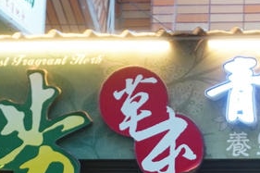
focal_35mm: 128
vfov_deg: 10.2
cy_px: 286
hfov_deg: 15.6
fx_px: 924
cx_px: 292
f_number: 4
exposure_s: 1/30
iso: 500
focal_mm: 20
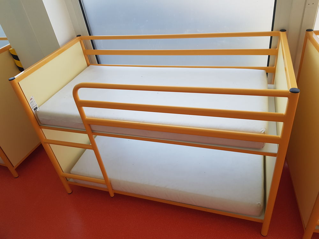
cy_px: 120
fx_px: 240
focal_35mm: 26
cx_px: 160
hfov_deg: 67.3
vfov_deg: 53.1
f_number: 1.7
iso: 80
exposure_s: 1/100
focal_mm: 4.2
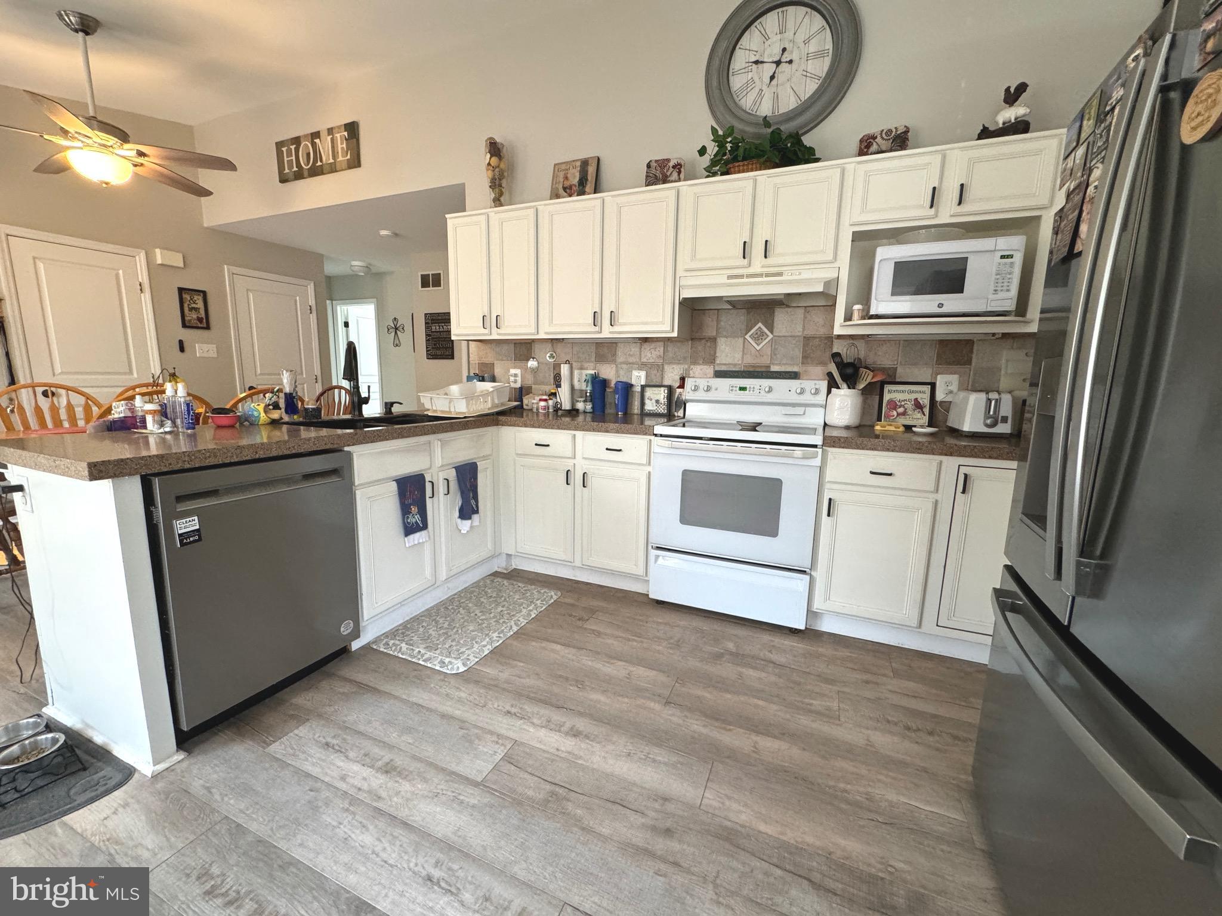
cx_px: 611
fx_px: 494
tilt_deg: -10.3
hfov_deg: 102.1
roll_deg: -1.8
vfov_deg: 85.7
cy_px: 458
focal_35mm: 14
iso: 250
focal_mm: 2.22
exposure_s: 1/60
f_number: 2.2
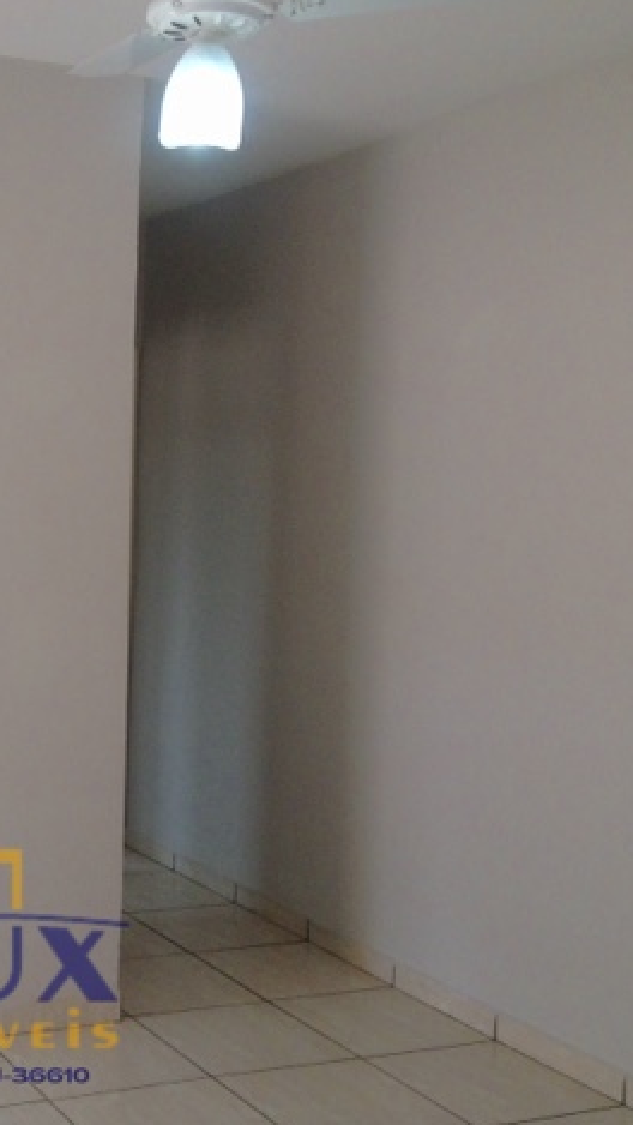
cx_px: -10
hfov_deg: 22.2
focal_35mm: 52
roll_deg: +1.2
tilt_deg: -5.4
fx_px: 1551
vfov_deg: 39.9
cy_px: 554
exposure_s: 1/120
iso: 64
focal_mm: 4.28
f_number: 2.4
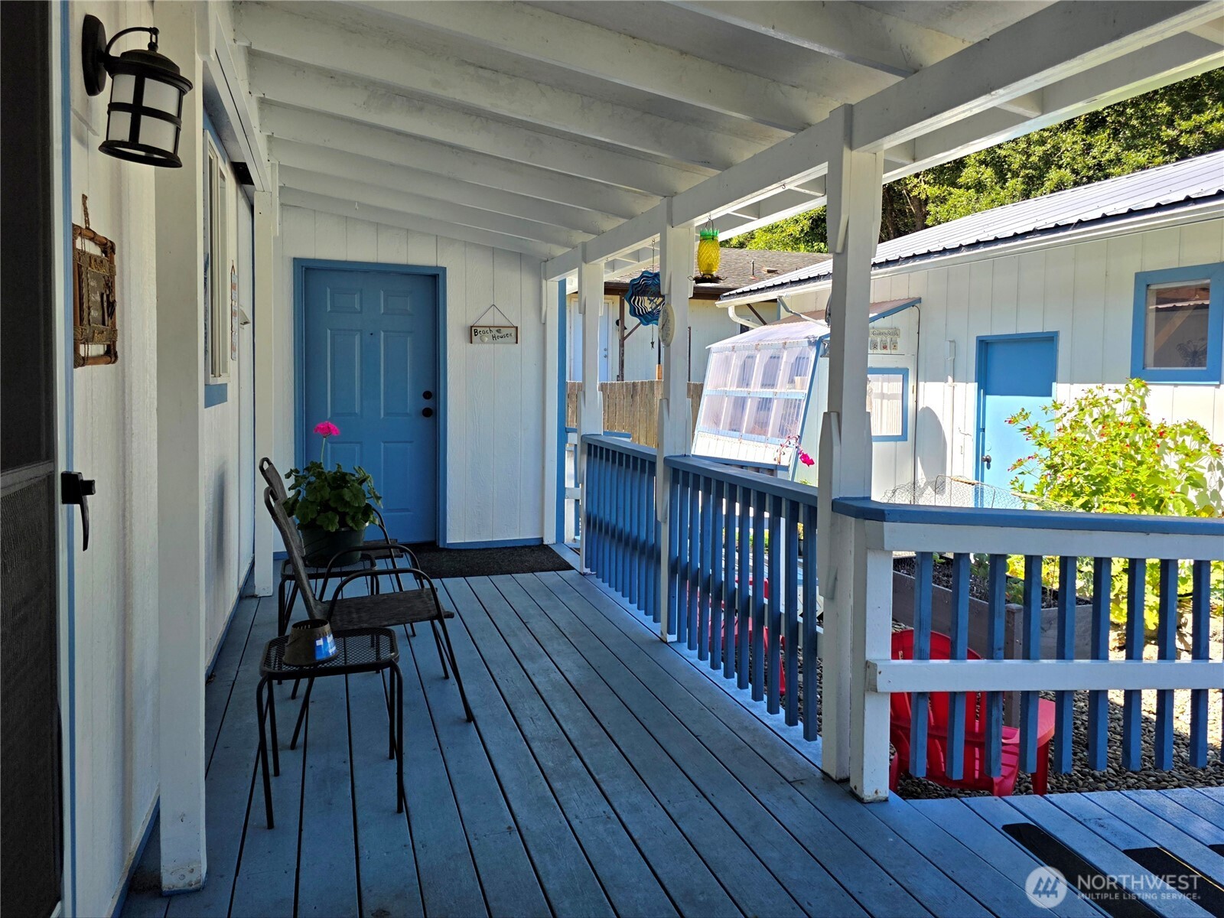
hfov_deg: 73.9
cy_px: 459
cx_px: 612
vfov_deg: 58.9
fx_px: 813
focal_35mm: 23
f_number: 1.7
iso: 80
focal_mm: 6.3
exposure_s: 1/3333
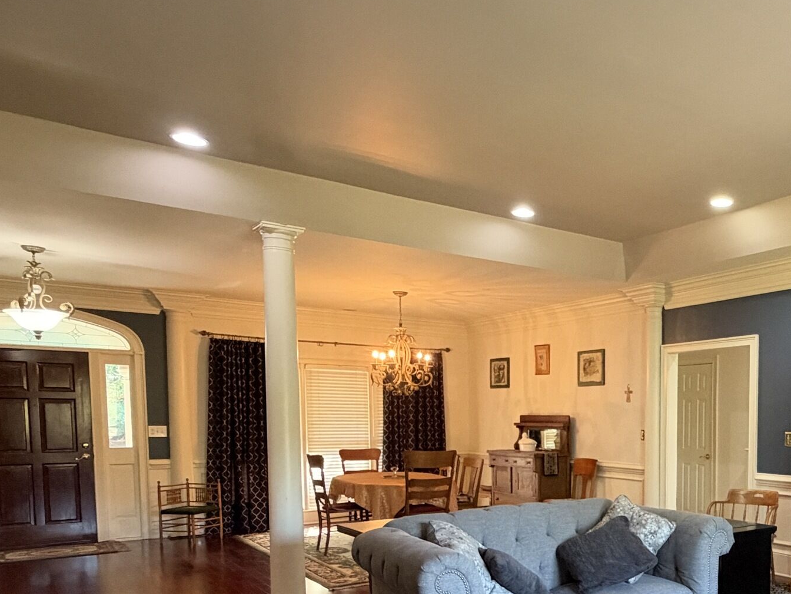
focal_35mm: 32
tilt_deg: -4.4
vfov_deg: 42.5
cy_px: 463
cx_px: 666
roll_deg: +0.1
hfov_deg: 52.0
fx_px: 731
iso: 640
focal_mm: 2.22
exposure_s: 1/60
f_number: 2.2
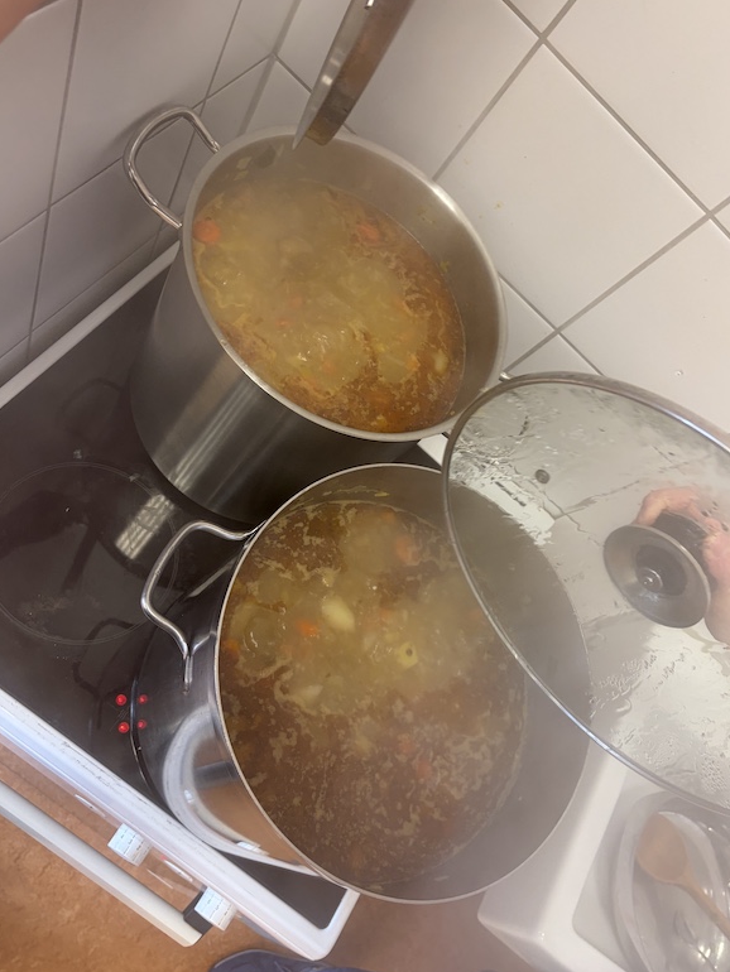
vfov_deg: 65.3
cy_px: 504
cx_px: 371
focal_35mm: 27
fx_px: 759
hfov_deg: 51.4
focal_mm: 5.96
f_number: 1.6
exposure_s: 1/50
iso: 125
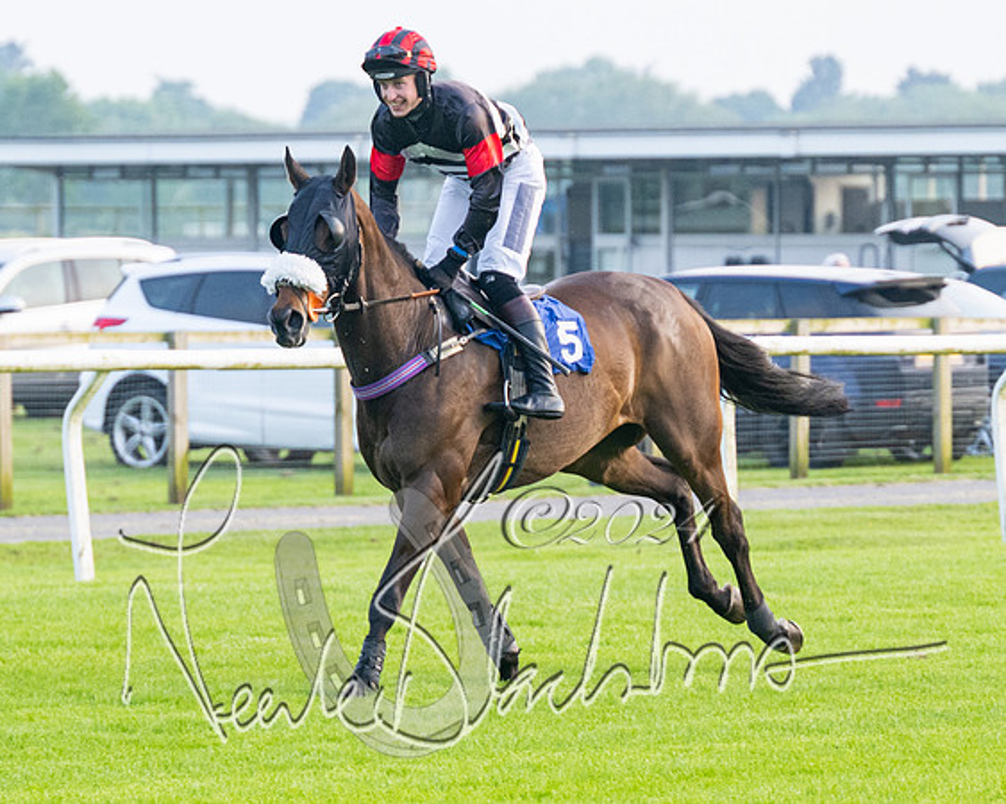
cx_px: 519
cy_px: 272
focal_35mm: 350
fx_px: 10421
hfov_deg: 5.5
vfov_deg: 4.4
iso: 400
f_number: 4
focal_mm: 130
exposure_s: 1/800
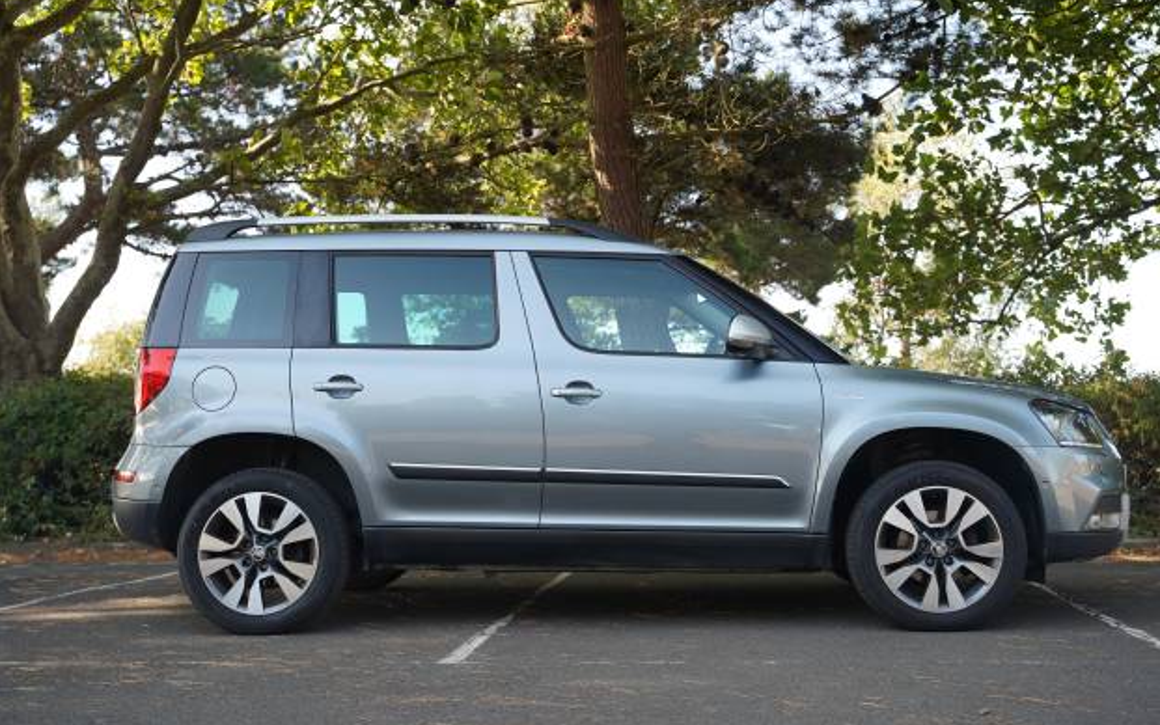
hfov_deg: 45.8
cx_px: 595
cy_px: 378
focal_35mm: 43
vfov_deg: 29.6
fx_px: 1373
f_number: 4
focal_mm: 41.4
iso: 200
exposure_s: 1/160
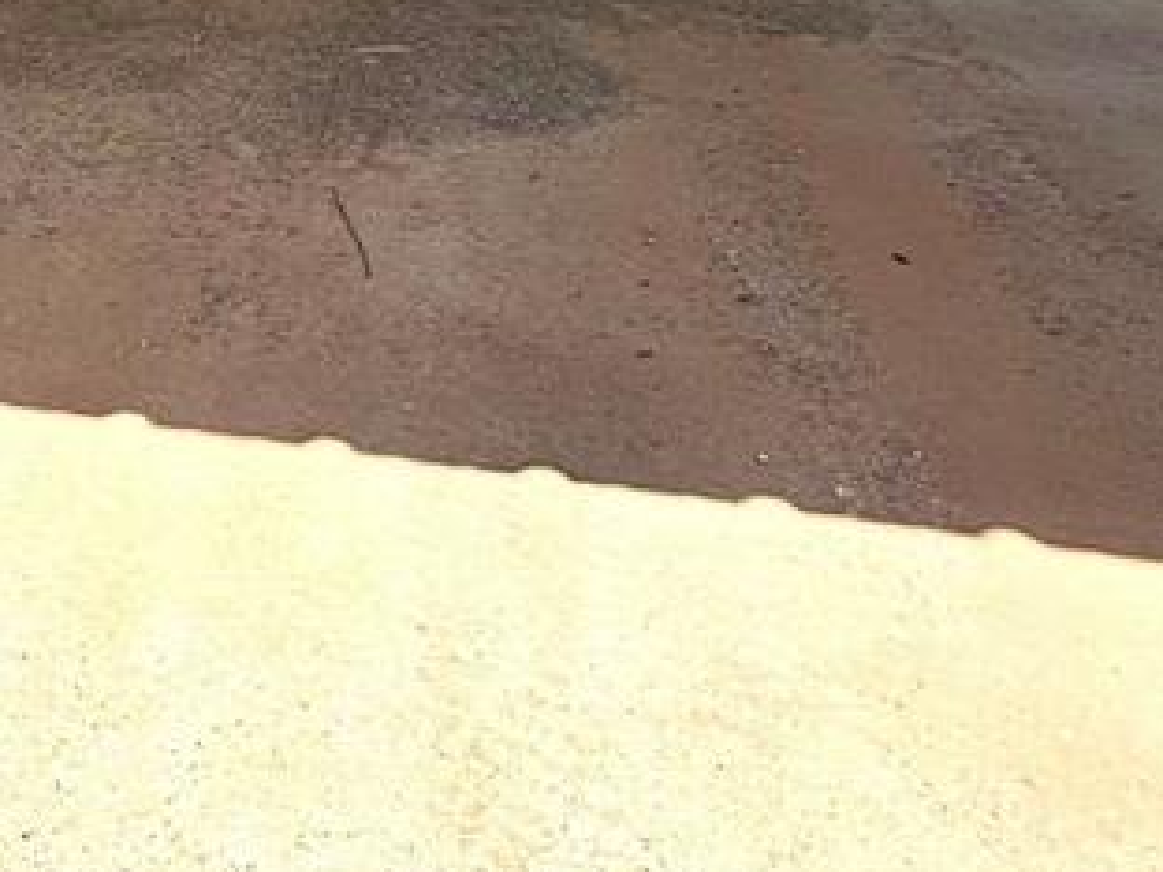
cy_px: -503
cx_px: 112
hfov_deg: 38.4
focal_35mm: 46
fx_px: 1545
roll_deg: -1.3
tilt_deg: +3.8
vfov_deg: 23.6
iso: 64
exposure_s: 1/1167
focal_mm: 2.22
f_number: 2.2
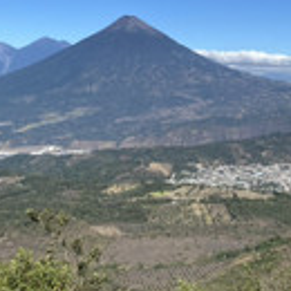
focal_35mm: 62
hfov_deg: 27.1
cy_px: 37
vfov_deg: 26.9
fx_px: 590
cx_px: 240
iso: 32
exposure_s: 1/3610
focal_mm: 4.25
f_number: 1.8
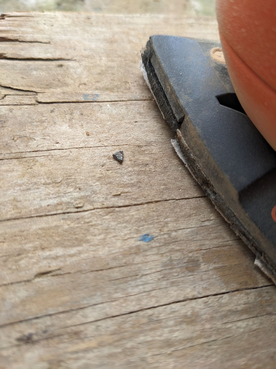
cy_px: 184
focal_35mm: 27
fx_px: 287
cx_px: 138
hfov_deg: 51.3
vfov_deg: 65.3
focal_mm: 4.38
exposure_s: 1/160
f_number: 1.73
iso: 59
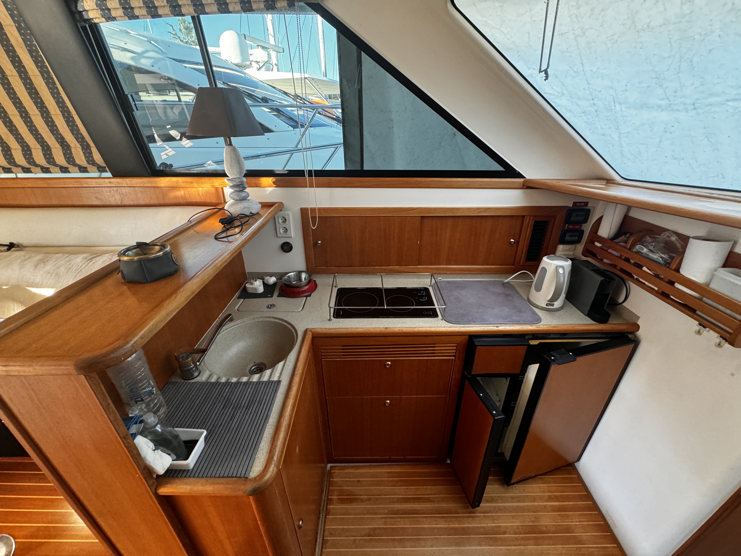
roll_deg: -1.0
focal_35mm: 14
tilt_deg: -26.2
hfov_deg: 102.1
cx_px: 370
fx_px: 300
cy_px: 278
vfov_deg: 85.7
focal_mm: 2.22
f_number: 2.2
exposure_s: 1/60
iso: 500
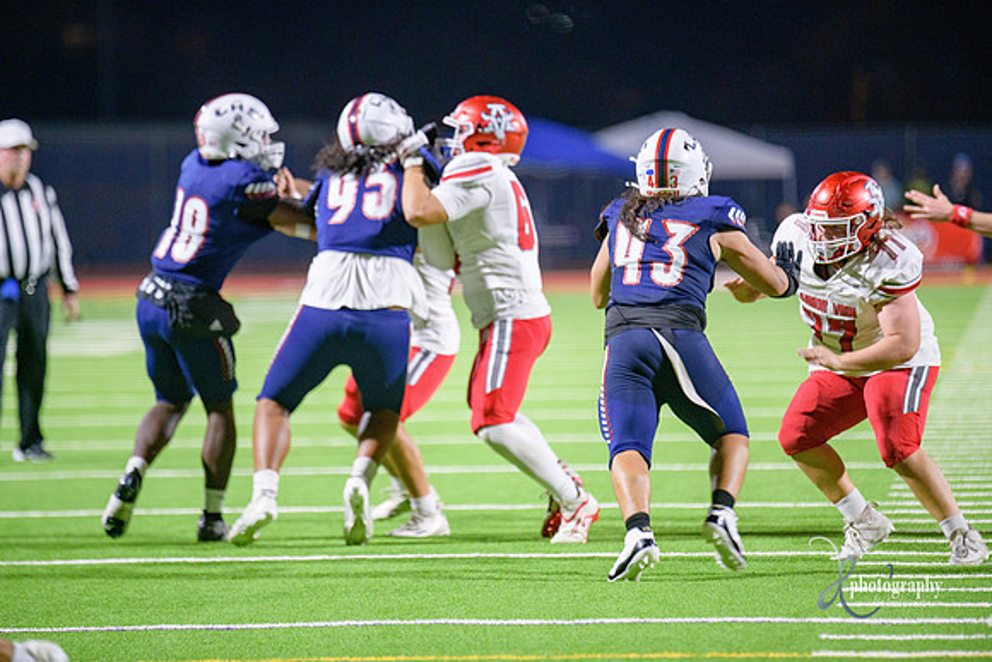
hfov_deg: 6.9
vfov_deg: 4.6
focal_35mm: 300
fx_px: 8268
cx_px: 496
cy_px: 331
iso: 2000
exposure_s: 1/250
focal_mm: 300
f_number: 2.8
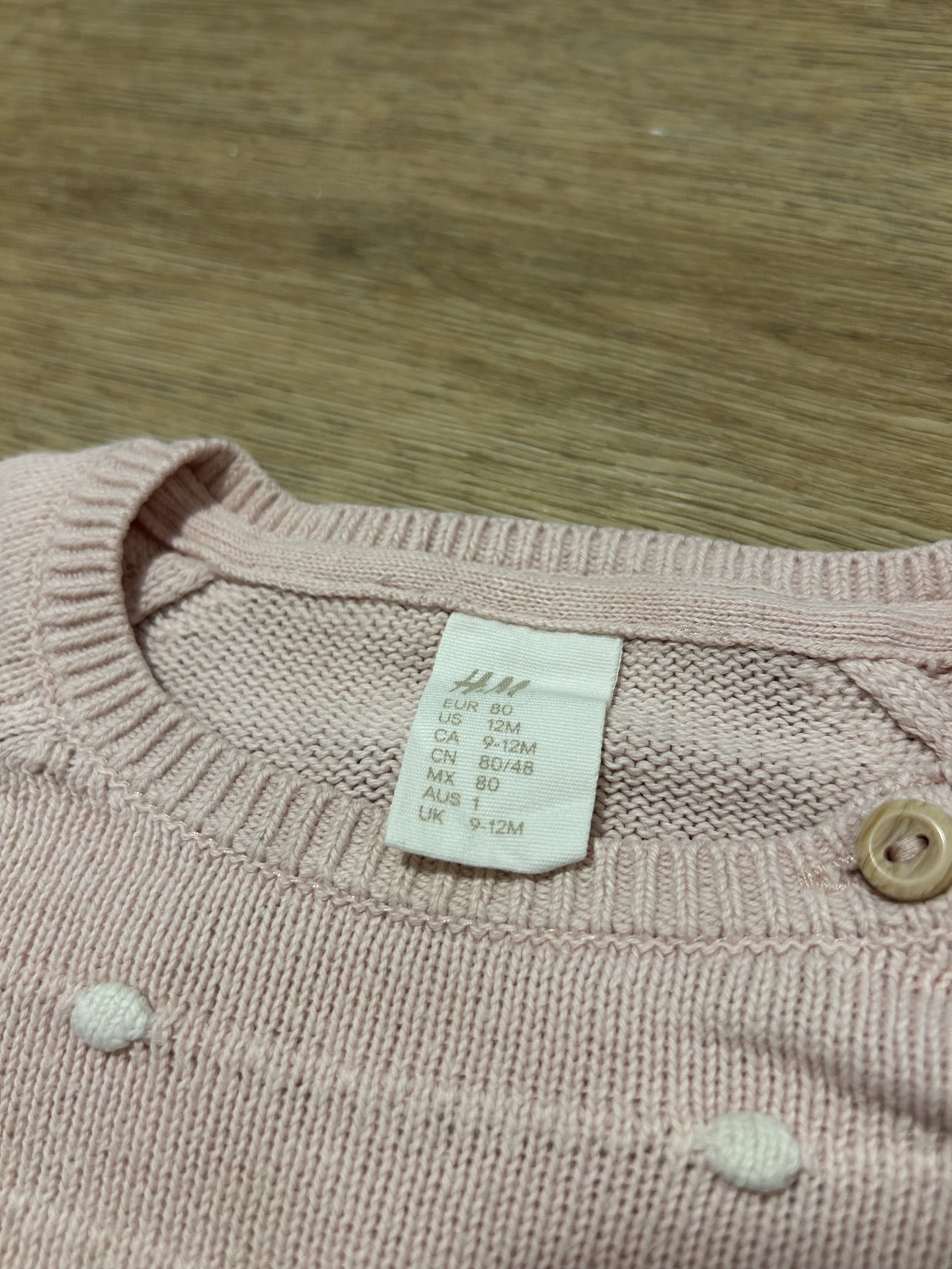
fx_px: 953
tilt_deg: -63.2
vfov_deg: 67.3
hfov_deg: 53.1
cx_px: 476
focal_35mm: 26
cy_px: 634
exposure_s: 1/50
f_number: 1.5
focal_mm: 5.7
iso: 100
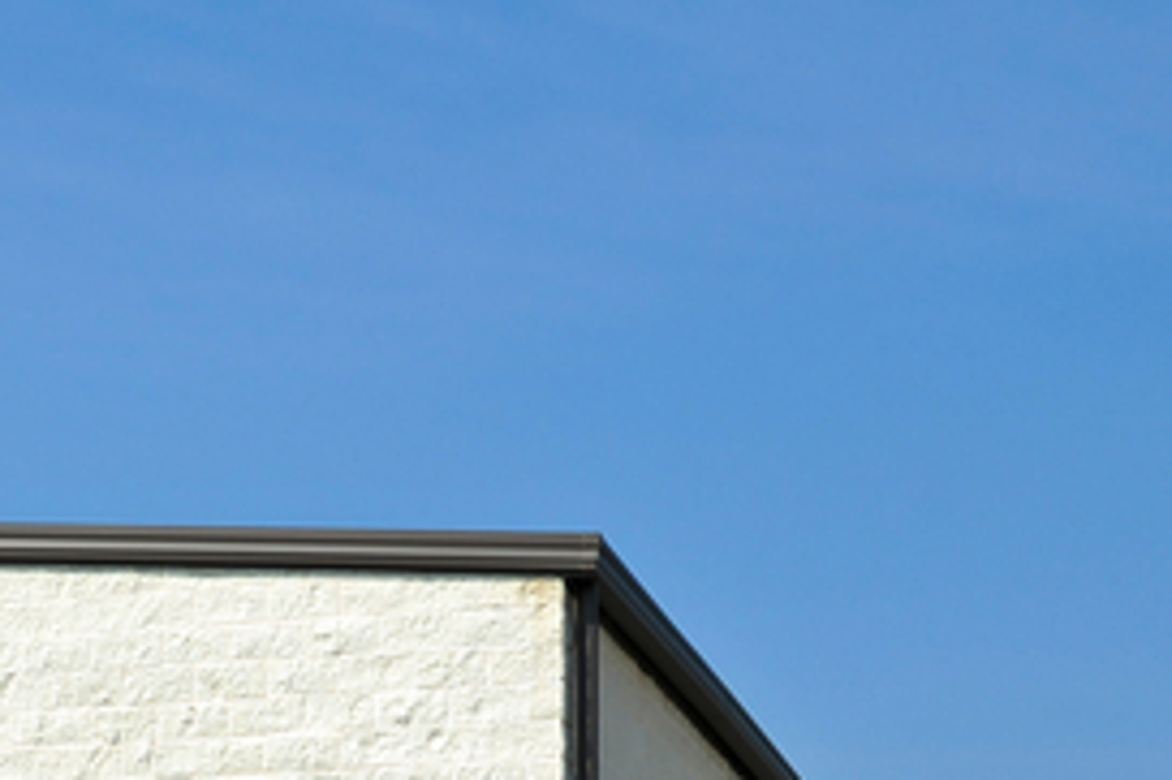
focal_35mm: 125
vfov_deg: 10.6
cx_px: -222
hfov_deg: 15.8
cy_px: 1148
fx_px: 4067
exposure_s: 1/400
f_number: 8
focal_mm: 34
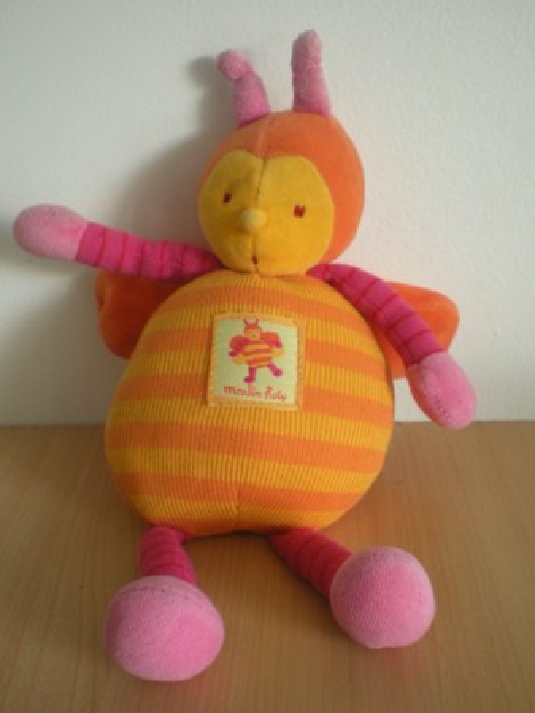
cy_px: 357
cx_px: 275
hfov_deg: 32.9
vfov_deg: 42.9
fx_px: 906
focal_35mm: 44
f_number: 3.1
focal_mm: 6.3
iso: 200
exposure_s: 1/25.3
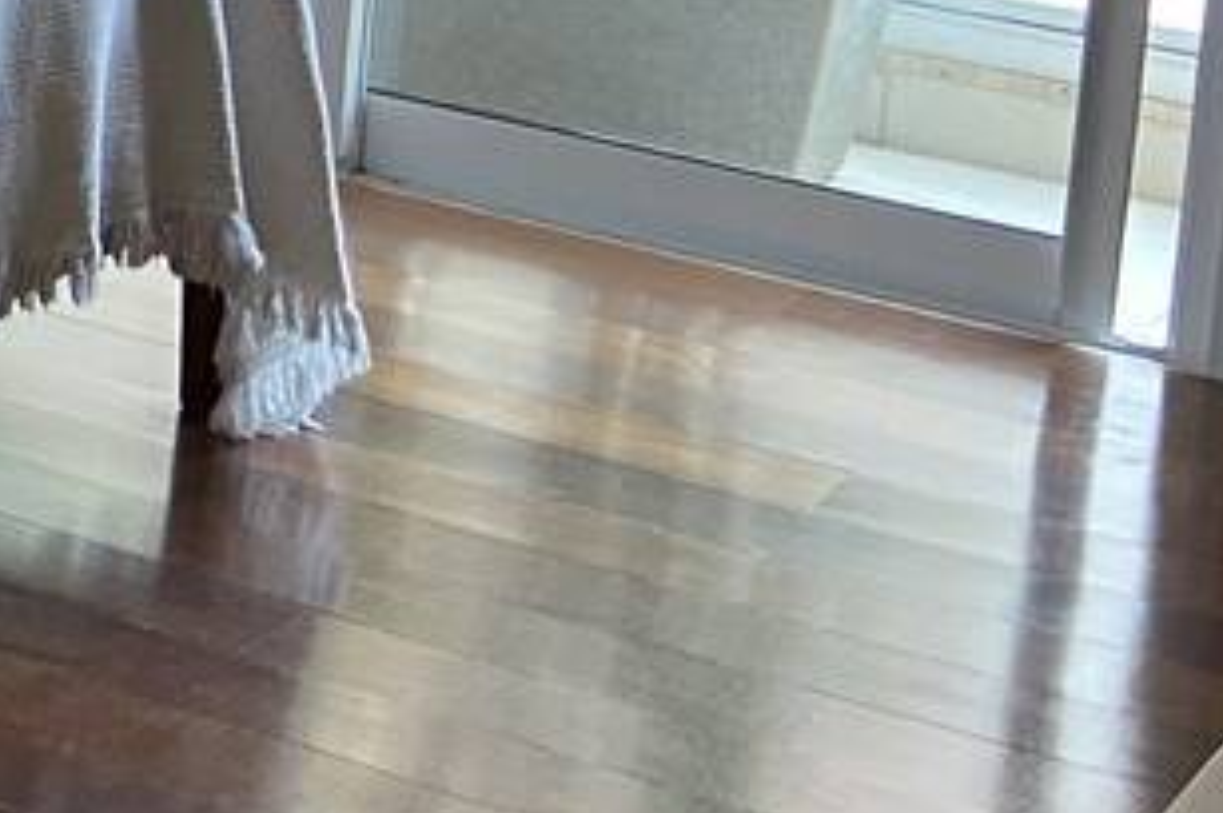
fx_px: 4310
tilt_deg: -8.1
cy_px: -498
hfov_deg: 12.8
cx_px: -1609
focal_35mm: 127
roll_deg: -1.9
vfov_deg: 10.3
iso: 100
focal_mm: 4.25
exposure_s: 1/60
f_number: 1.8
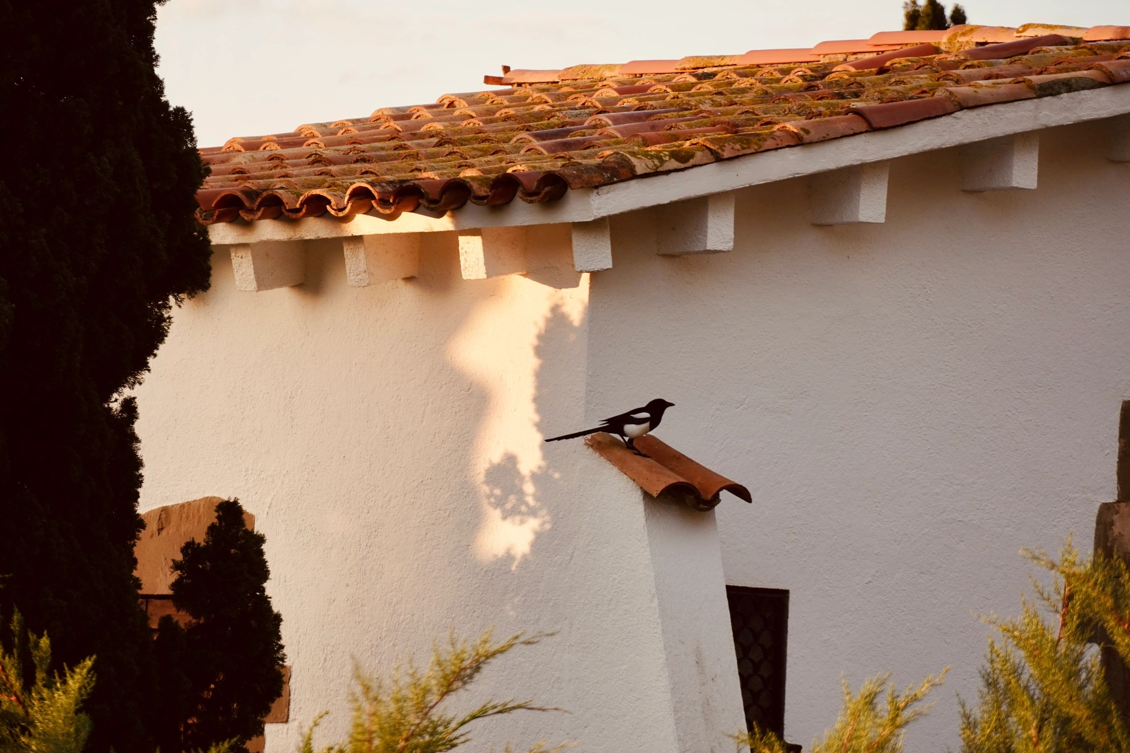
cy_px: 371
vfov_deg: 6.6
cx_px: 565
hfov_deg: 9.8
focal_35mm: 210
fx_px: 6577
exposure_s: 1/250
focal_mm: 135
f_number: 5.6
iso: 320
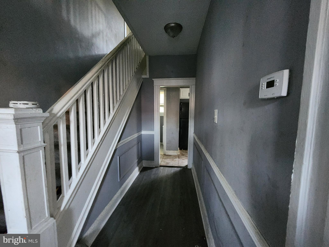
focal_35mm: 13
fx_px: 124
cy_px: 124
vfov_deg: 89.9
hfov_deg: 106.2
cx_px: 164
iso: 1000
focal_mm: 2.2
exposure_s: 1/24
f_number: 2.2
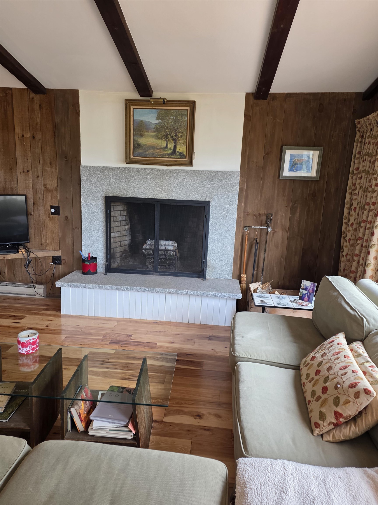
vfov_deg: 73.9
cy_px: 252
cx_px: 189
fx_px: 335
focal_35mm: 23
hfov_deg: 58.9
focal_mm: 6.25
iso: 160
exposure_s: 1/120
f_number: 1.7
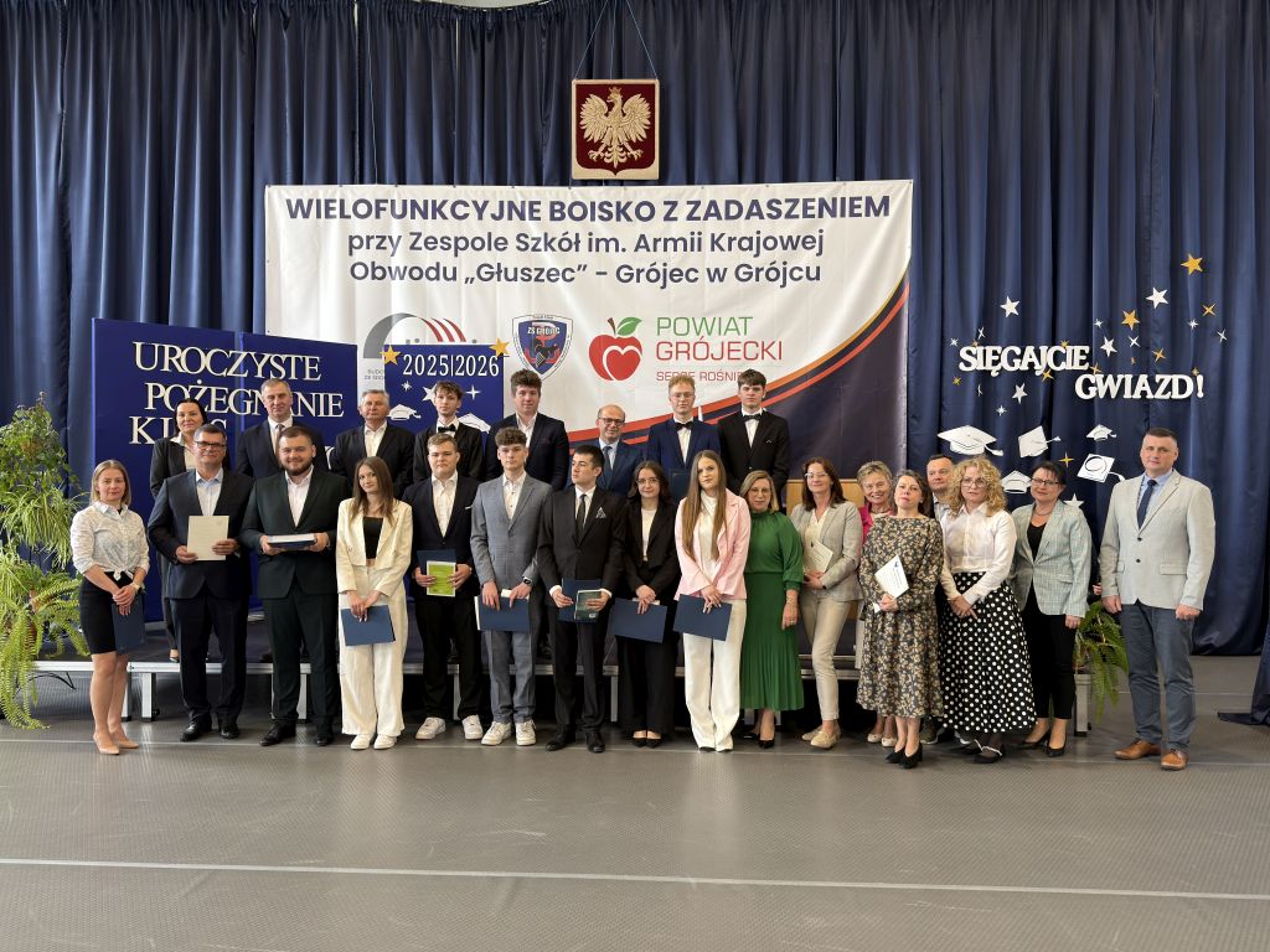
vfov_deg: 48.2
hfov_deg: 61.7
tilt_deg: -0.7
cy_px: 476
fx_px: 1064
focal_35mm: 29
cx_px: 635
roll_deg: -0.1
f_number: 1.78
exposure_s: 1/100
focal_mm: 6.76
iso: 100
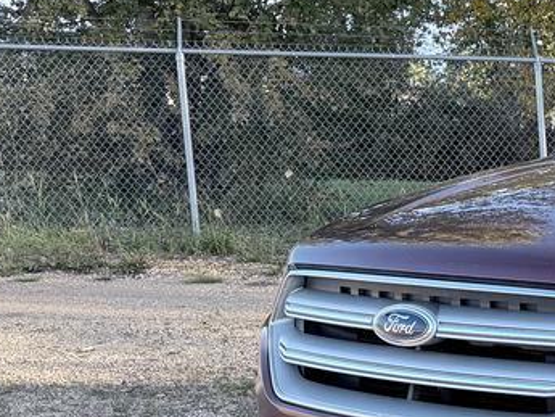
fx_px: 1427
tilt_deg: -10.9
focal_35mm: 89
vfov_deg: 16.3
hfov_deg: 18.6
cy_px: 417
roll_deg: +0.0
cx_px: 904
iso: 100
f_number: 1.78
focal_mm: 6.76
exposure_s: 1/888
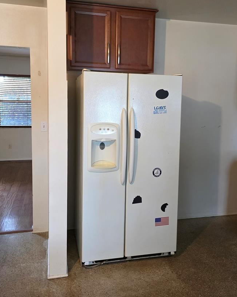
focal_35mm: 33
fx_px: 289
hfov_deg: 44.5
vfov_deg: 54.1
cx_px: 123
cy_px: 131
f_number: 1.7
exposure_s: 1/120
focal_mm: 6.3
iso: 640
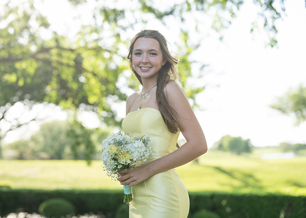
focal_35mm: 53
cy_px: 109
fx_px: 461
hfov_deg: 36.7
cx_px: 141
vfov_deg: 26.6
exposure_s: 1/1000
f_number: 1.8
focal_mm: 50
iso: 160
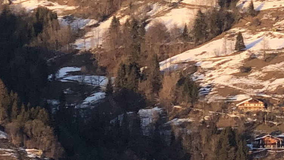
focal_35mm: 299
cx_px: 667
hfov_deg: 6.8
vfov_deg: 4.1
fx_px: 2251
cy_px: 152
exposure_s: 1/273
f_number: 2.4
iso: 16
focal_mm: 6
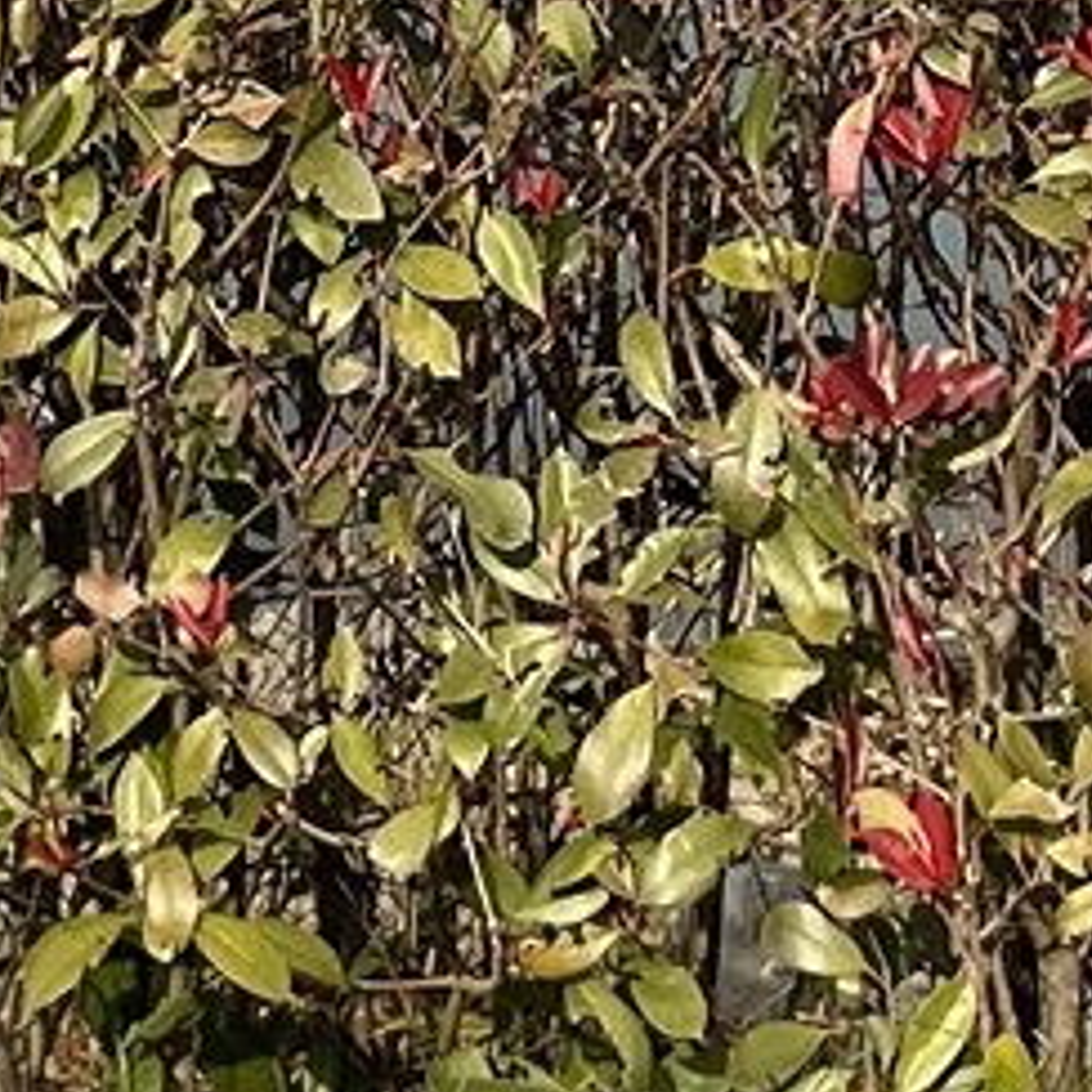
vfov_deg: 7.8
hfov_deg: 9.3
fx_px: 6710
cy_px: -2417
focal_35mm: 188
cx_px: 389
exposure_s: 1/3205
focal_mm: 4.2
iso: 32
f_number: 1.6
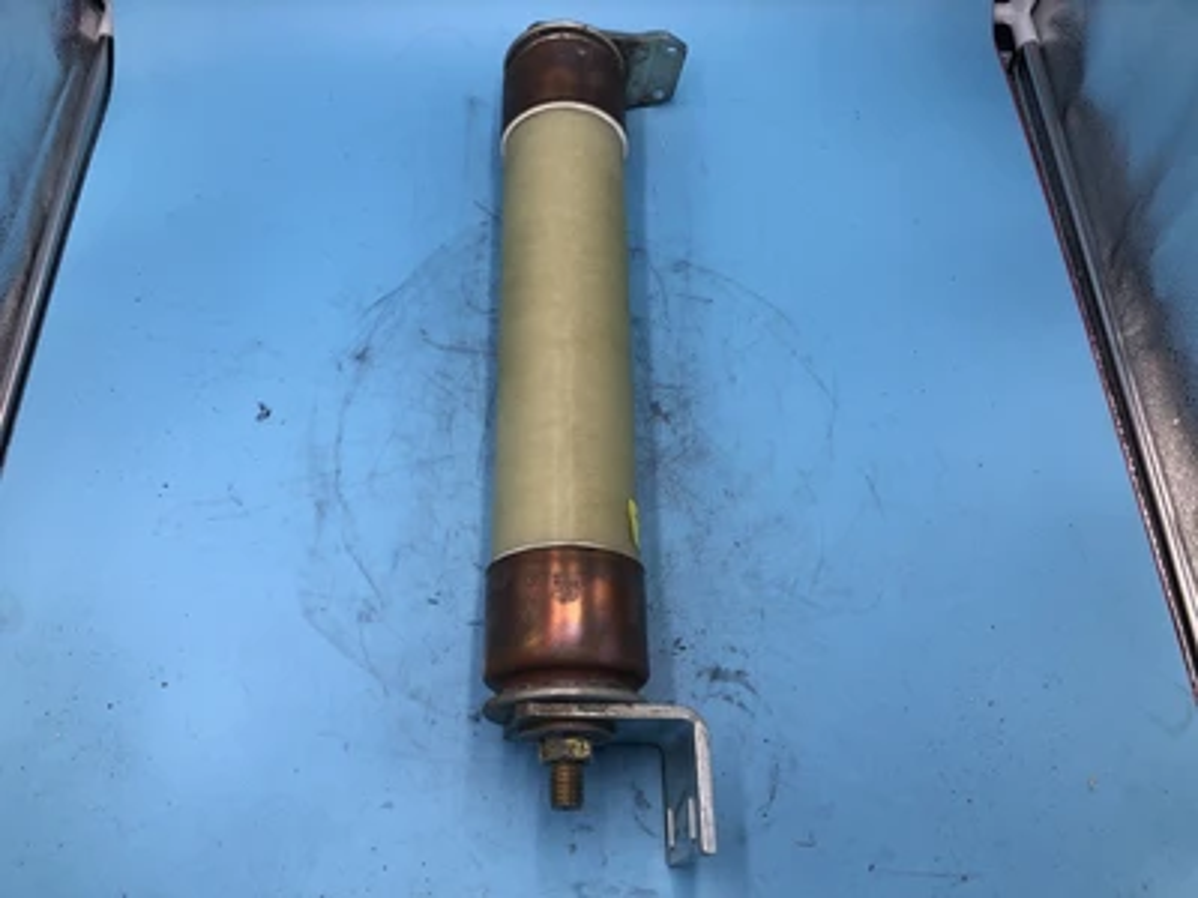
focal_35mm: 28
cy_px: 449
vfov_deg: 49.7
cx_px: 599
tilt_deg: -62.7
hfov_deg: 63.4
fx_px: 969
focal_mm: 3.99
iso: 20
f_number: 1.8
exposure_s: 1/322
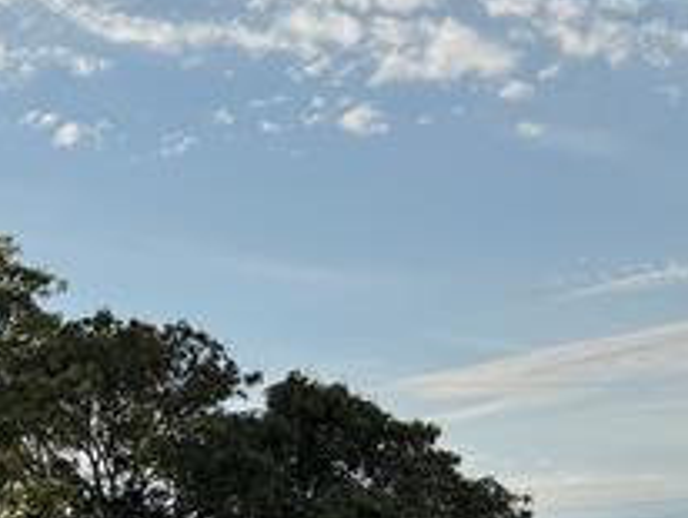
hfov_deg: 18.6
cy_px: 752
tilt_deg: +3.2
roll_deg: -0.2
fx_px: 1851
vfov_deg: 14.9
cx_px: -351
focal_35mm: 93
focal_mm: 6.76
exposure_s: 1/4405
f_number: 1.78
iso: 100
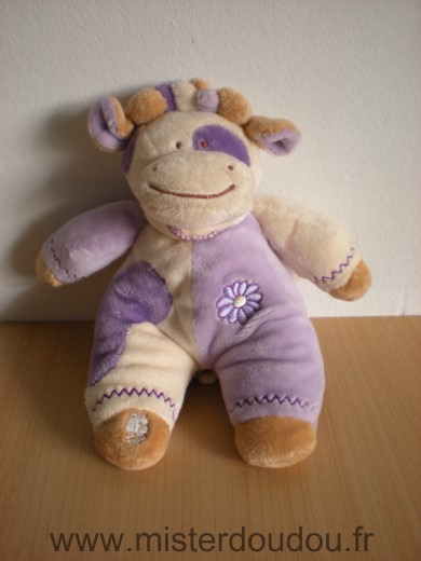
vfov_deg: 49.0
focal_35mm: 38
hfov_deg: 37.7
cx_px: 210
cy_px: 280
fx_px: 616
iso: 74
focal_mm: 6.3
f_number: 3.1
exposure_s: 1/61.5
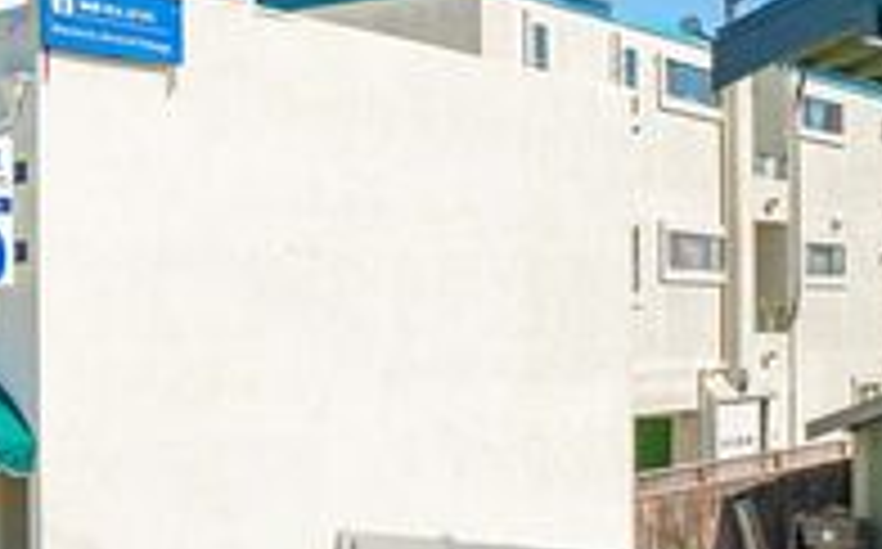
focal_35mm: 65
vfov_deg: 19.9
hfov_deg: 28.3
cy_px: 346
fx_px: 1561
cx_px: -122
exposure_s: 1/2500
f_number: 2.8
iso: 130
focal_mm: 12.29
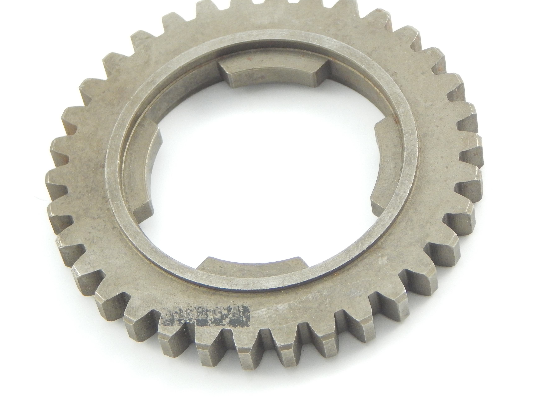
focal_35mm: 137
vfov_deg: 10.8
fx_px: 2173
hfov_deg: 14.4
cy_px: 184
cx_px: 285
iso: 400
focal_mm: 18.7
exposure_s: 1/30
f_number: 4.5
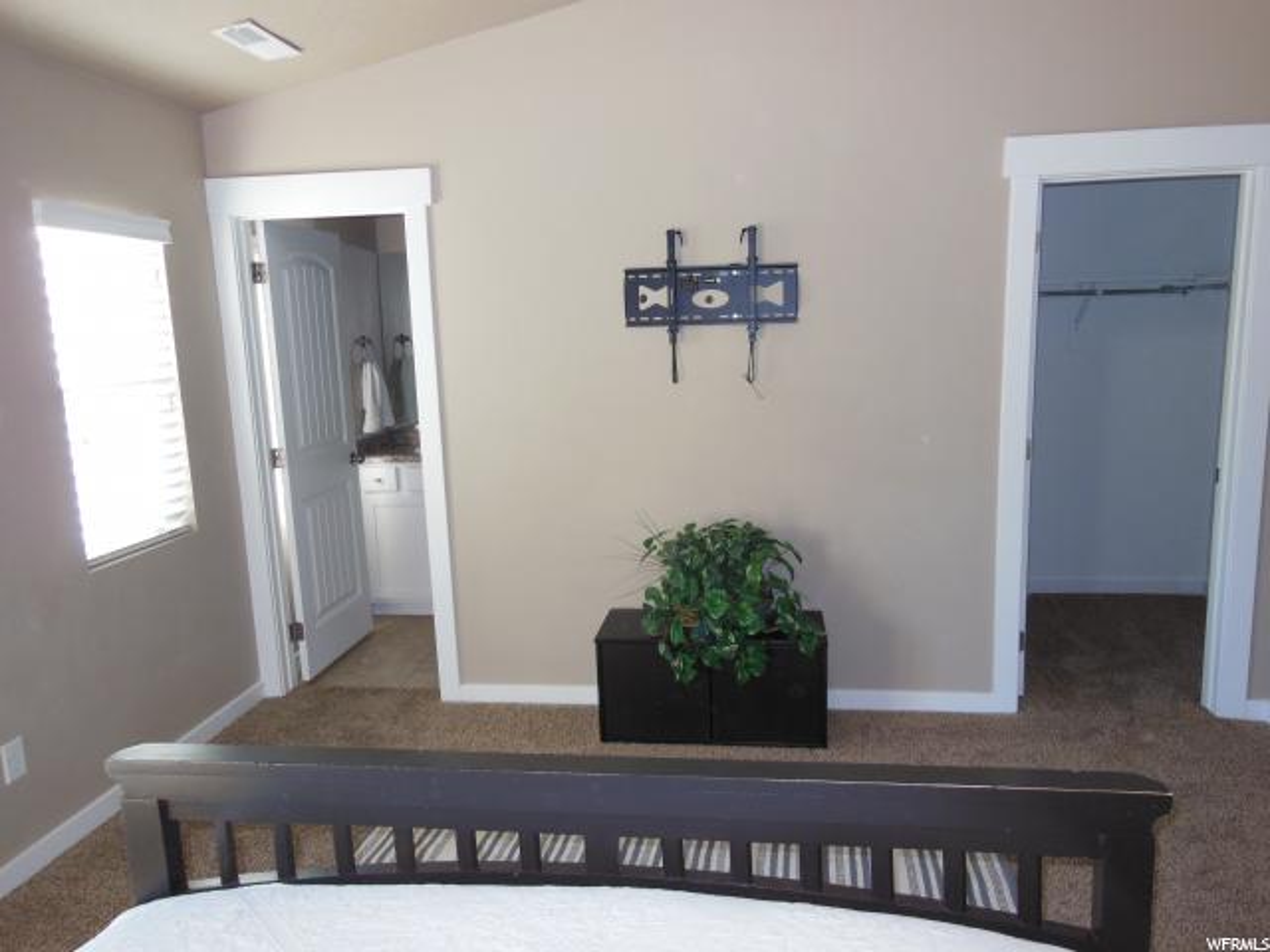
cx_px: 635
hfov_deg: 69.4
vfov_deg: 54.9
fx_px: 917
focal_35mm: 25
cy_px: 476
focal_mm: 4.5
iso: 200
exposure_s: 1/30
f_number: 3.5
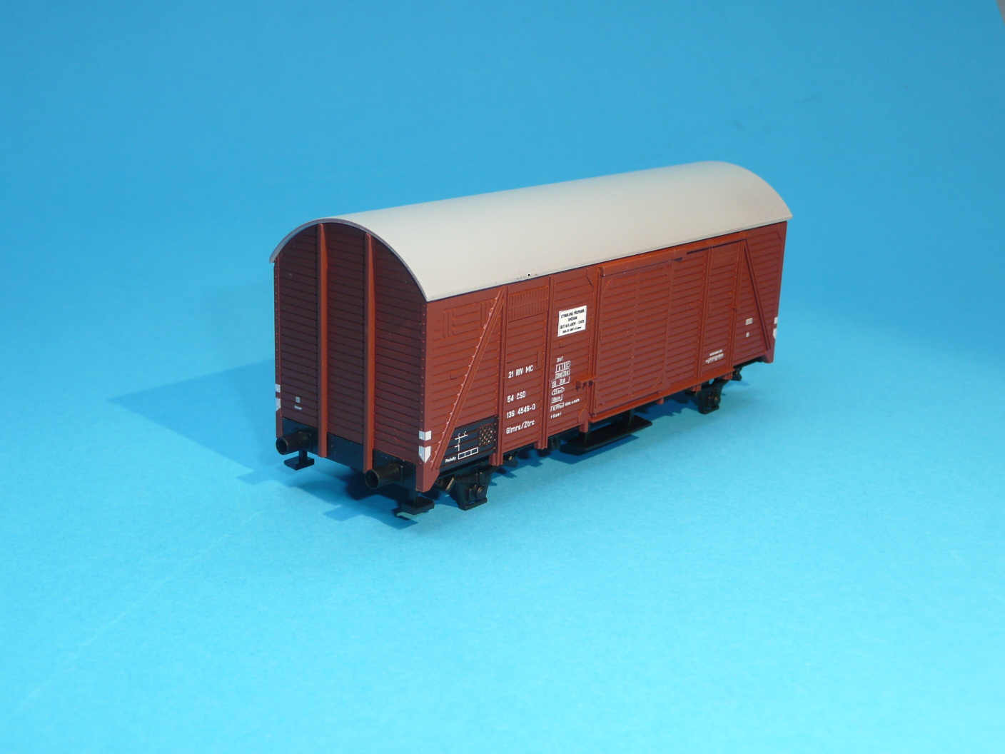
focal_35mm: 48
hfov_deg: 39.7
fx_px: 1394
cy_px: 377
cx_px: 502
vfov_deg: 30.3
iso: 100
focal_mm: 7.8
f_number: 4.2
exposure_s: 1/40
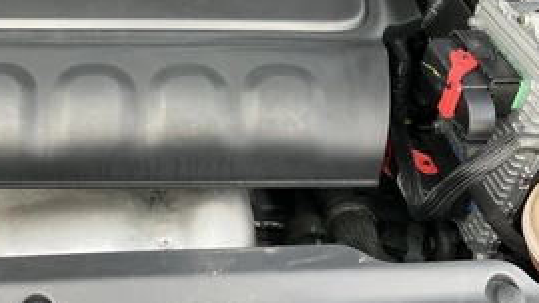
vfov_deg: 25.2
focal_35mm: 47
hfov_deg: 42.7
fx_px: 671
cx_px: 150
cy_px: 88
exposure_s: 1/60
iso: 125
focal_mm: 3
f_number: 1.8
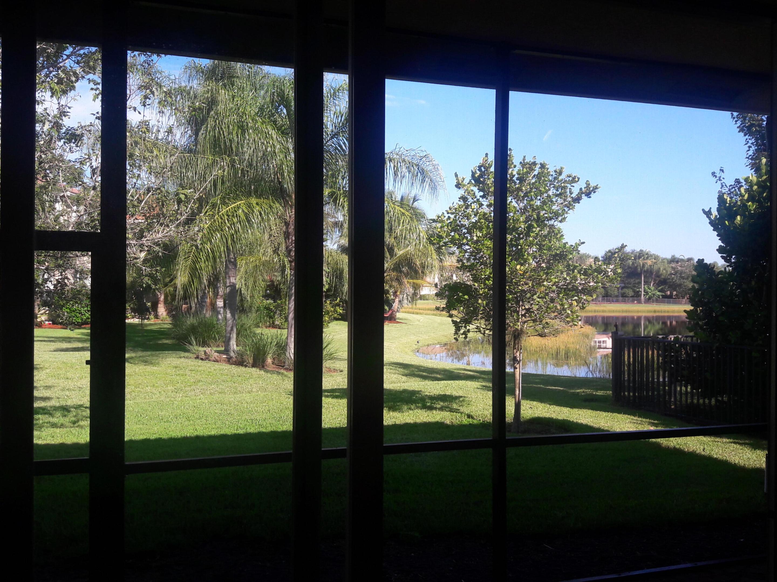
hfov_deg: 63.4
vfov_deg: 49.7
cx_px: 388
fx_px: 628
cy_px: 291
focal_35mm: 28
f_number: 1.9
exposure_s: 1/519
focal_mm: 3.7
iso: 40
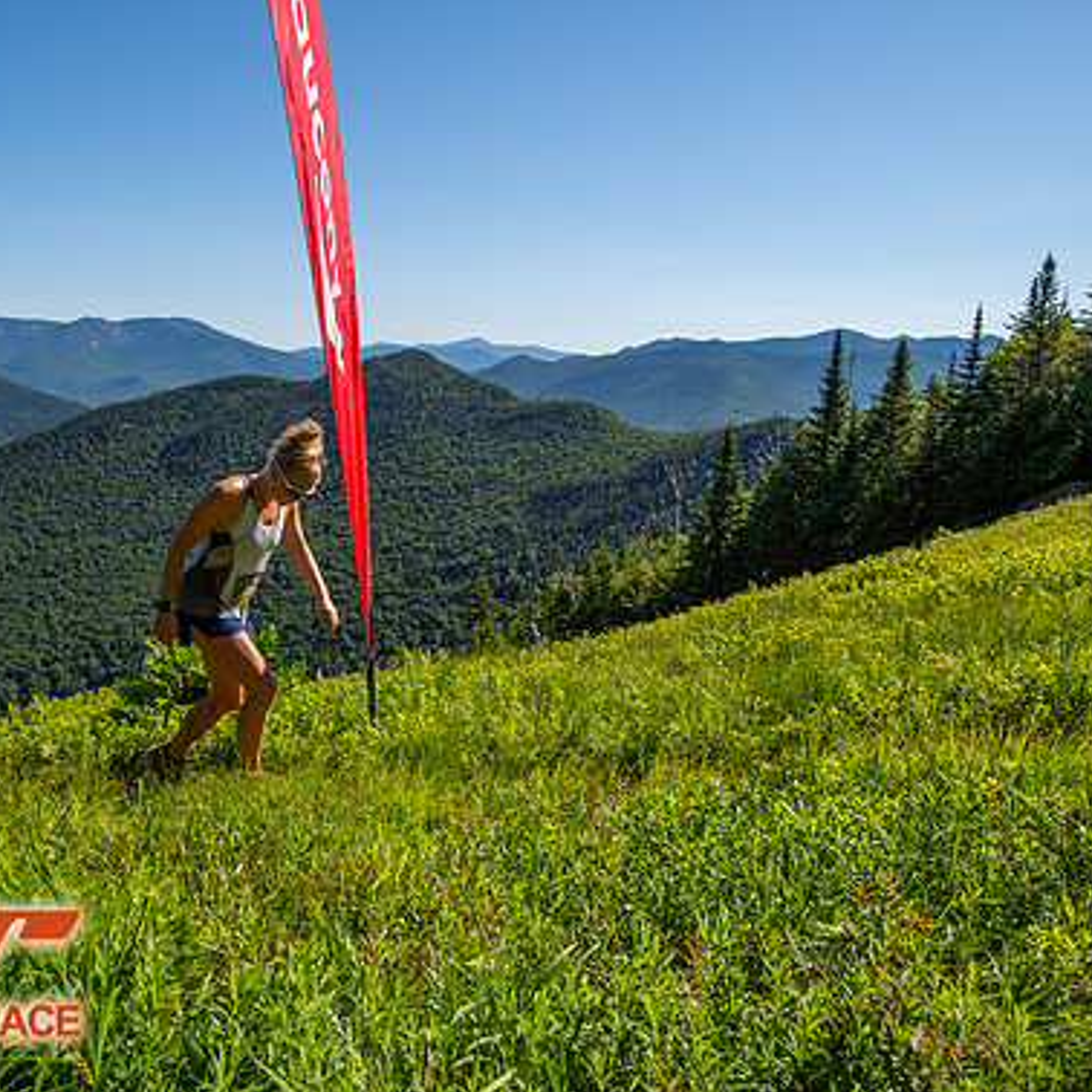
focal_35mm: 30
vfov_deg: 54.0
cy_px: 552
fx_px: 1071
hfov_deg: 53.6
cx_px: 430
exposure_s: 1/640
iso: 100
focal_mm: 23
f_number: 5
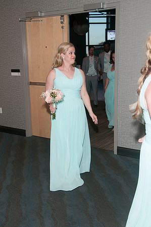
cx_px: 76
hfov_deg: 28.9
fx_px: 293
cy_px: 114
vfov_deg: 42.4
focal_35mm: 46
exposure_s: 1/60
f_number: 5.6
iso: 400
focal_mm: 31
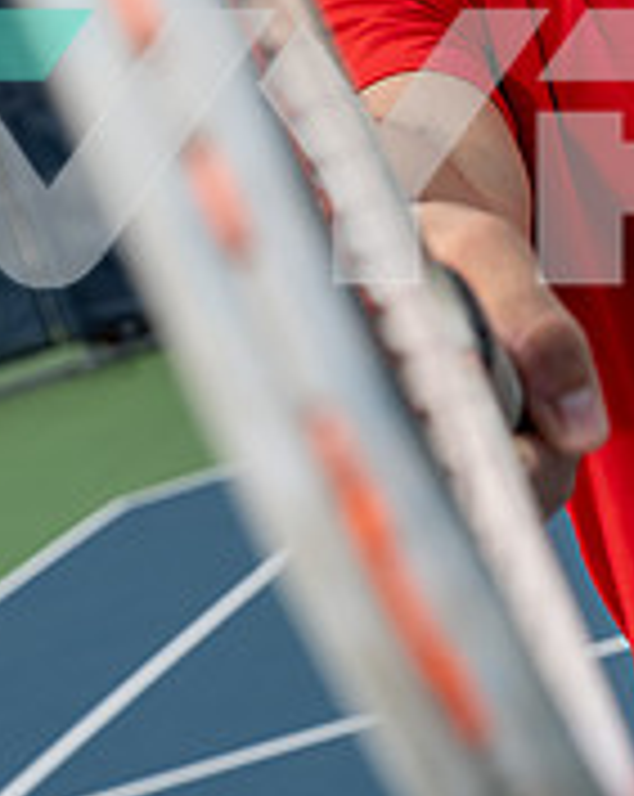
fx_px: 3880
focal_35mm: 165
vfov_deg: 11.5
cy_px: -166
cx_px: 495
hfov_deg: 9.3
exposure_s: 1/250
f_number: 8
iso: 100
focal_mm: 69
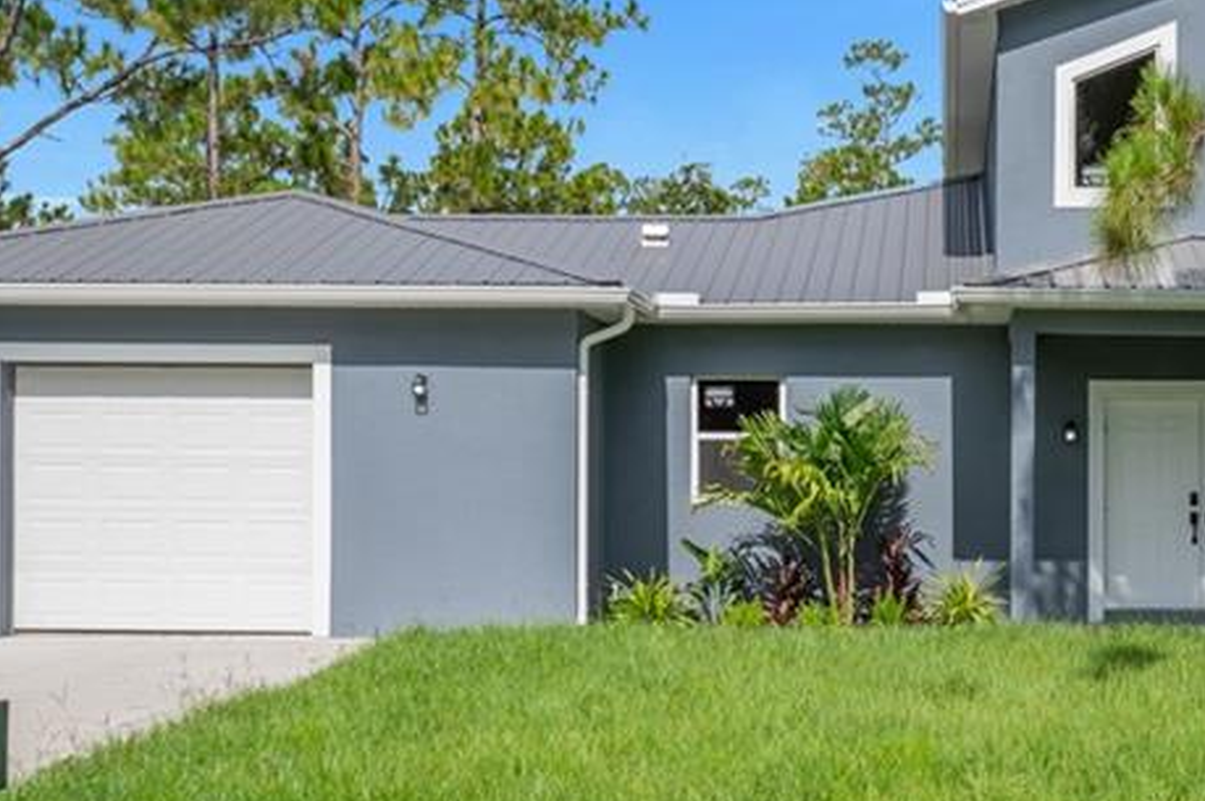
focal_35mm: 67
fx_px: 2240
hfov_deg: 29.6
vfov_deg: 20.2
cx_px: 921
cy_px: 470
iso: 100
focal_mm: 20
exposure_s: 1/250
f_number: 8
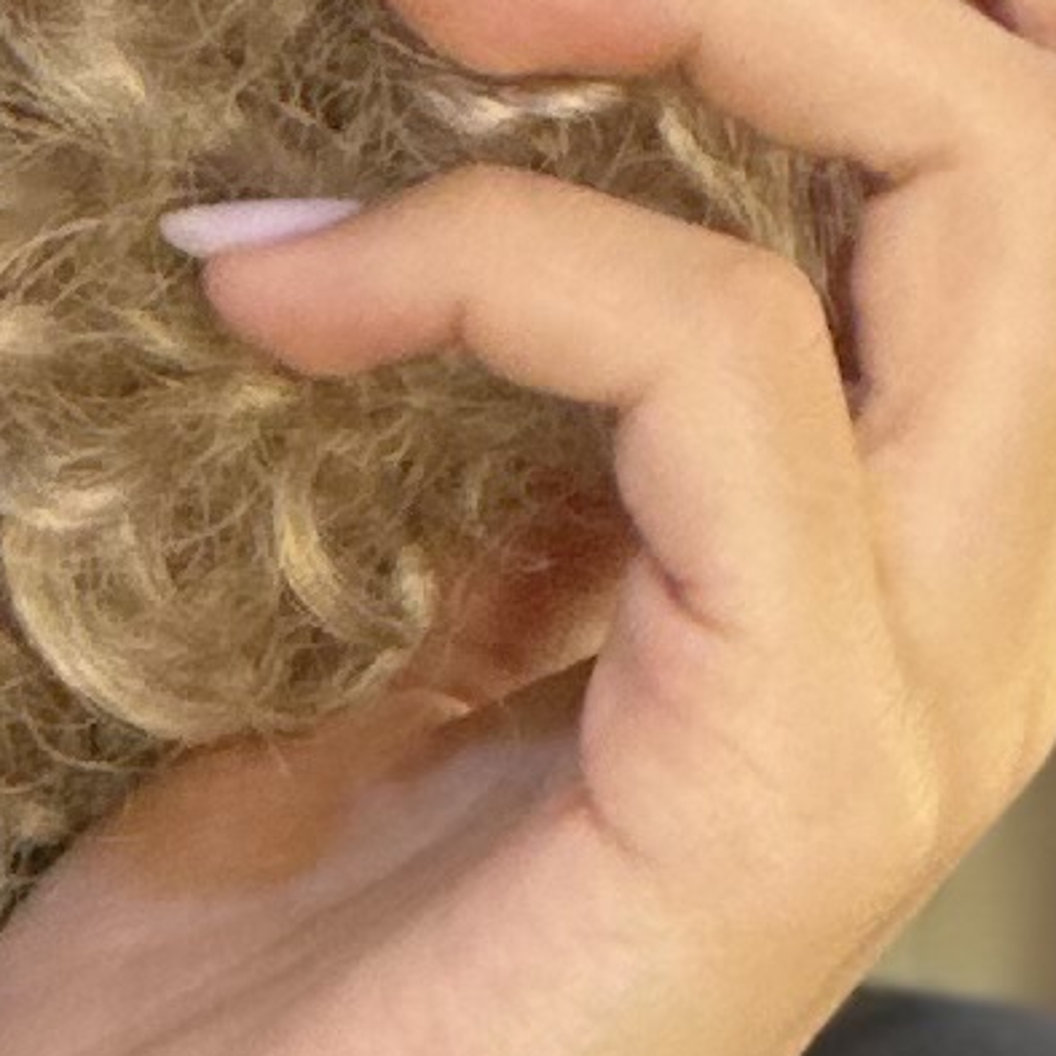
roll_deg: -2.8
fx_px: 24056
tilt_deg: -7.3
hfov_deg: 2.5
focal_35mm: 697
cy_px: 86
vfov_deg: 2.5
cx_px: -906
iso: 125
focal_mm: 9
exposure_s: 1/33
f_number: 2.8
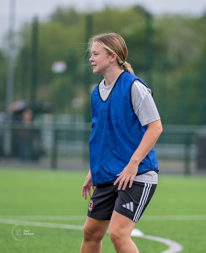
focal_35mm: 334
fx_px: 2516
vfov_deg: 5.8
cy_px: 139
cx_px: 130
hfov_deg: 4.7
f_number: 2.8
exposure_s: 1/800
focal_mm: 200
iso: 160
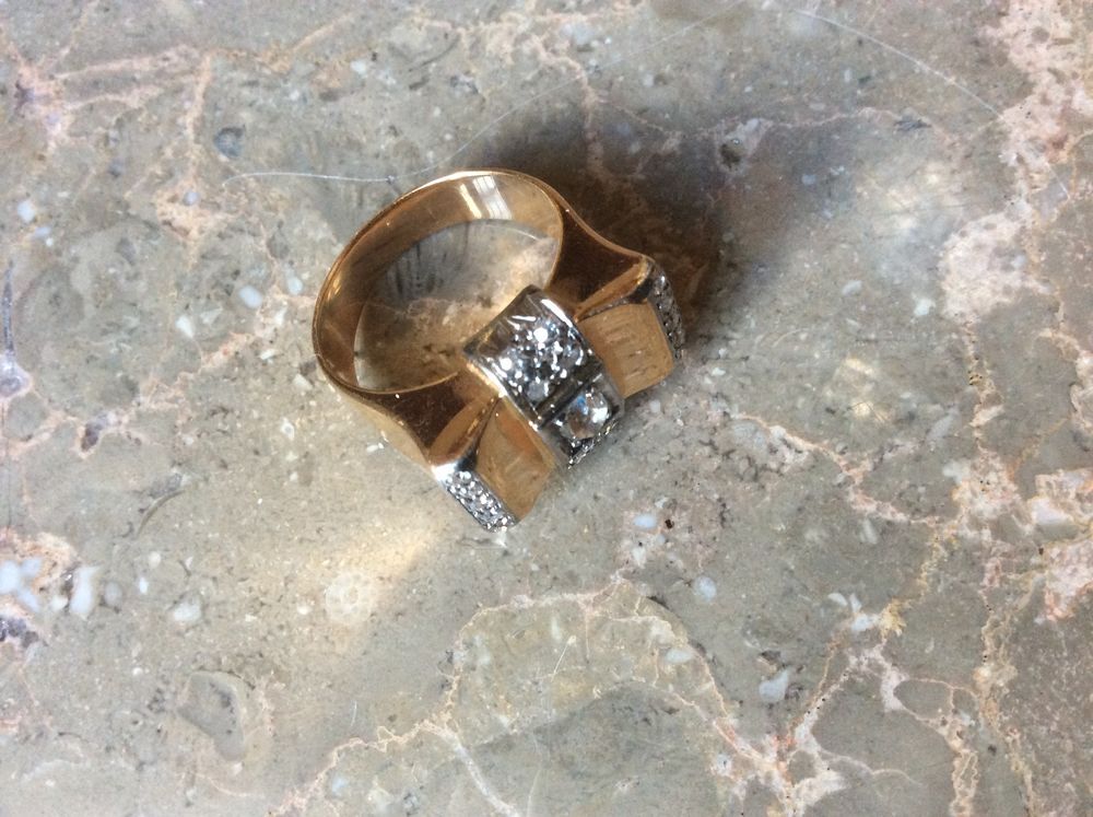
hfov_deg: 56.9
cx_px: 546
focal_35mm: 32
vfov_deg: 44.1
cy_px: 408
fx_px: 1009
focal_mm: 3.3
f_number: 2.4
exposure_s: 1/25
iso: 160
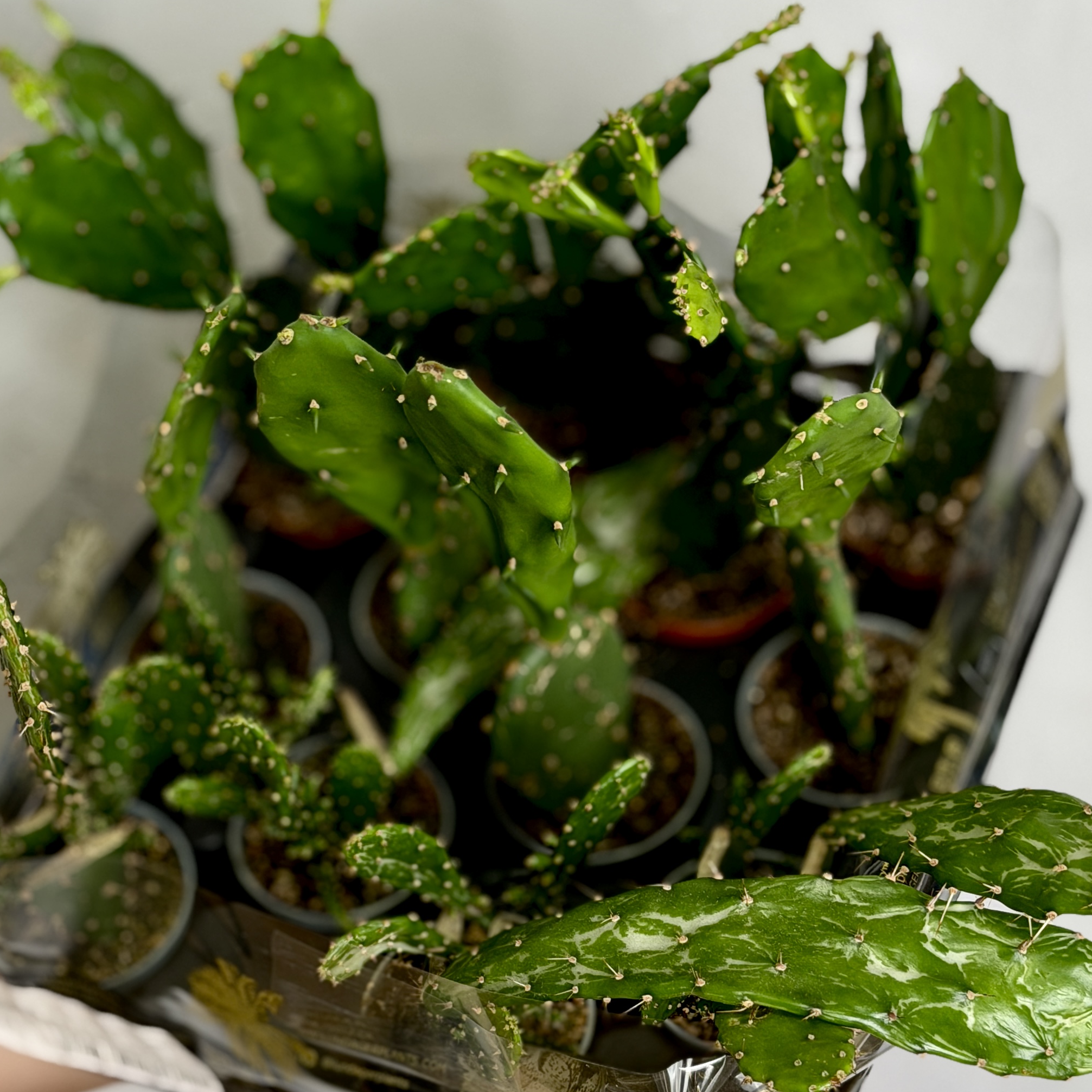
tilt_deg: -14.7
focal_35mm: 85
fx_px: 3034
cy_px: 472
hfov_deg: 20.4
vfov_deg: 20.4
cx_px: 458
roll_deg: +0.8
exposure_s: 1/148
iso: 50
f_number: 1.78
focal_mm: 6.76
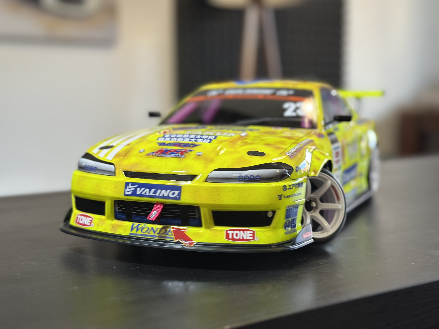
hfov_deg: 39.7
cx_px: 220
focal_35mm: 48
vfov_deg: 30.3
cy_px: 164
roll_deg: -0.5
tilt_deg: -5.7
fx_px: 609
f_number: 1.78
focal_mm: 6.86
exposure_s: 1/50
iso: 64
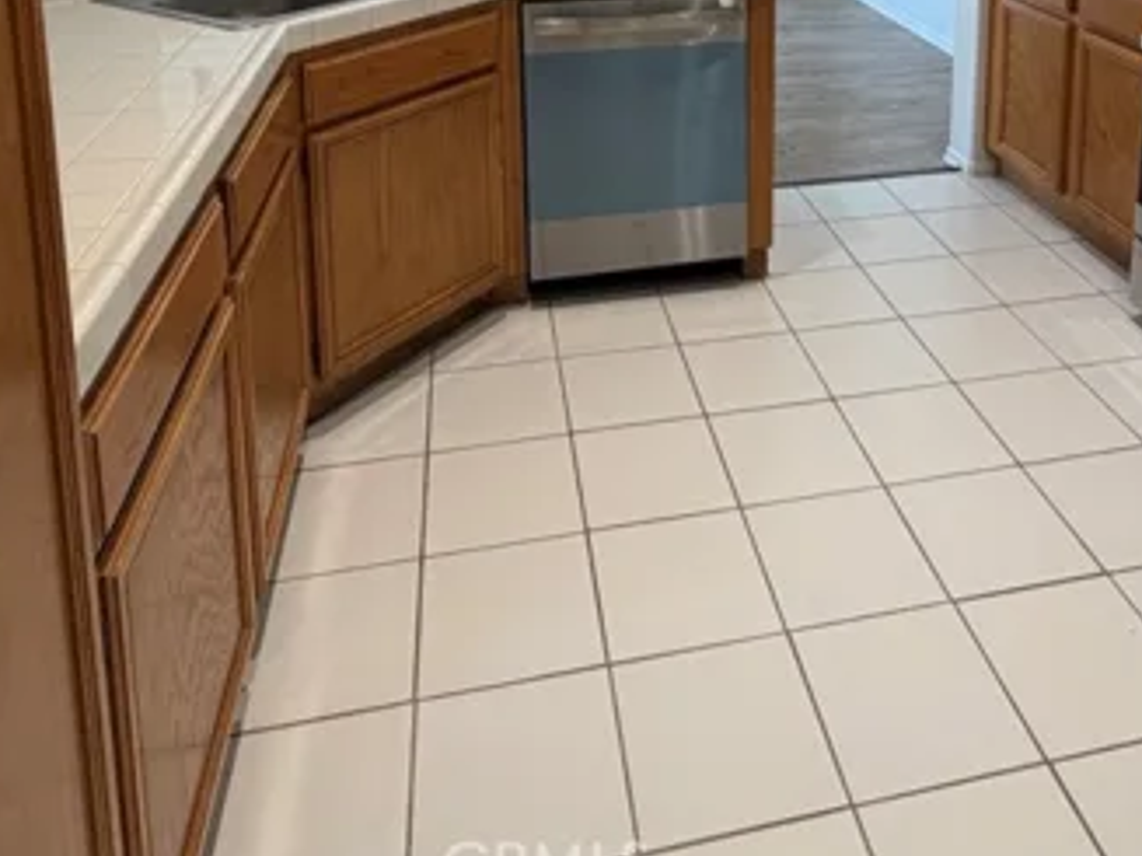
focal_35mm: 32
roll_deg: +0.2
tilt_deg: -9.1
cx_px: 707
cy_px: -77
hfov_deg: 56.2
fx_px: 1055
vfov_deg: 37.3
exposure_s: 1/120
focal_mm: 2.22
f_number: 2.2
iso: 125
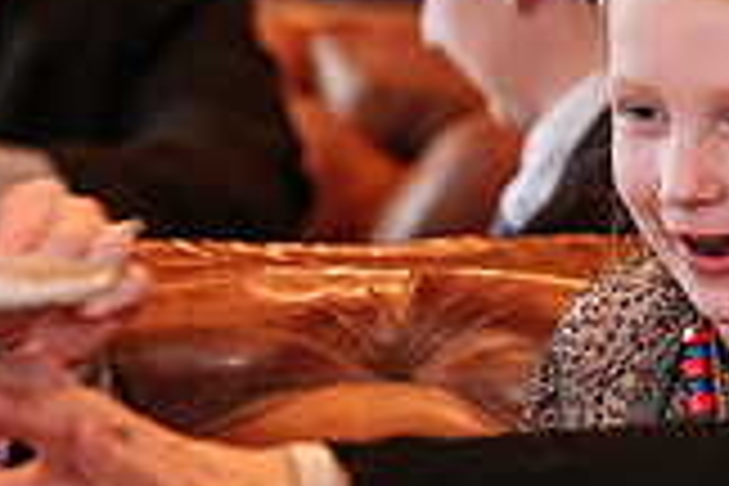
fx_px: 9881
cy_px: 335
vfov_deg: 2.8
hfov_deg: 4.2
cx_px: 58
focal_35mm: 488
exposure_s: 1/80
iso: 400
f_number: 2.8
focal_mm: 90.6
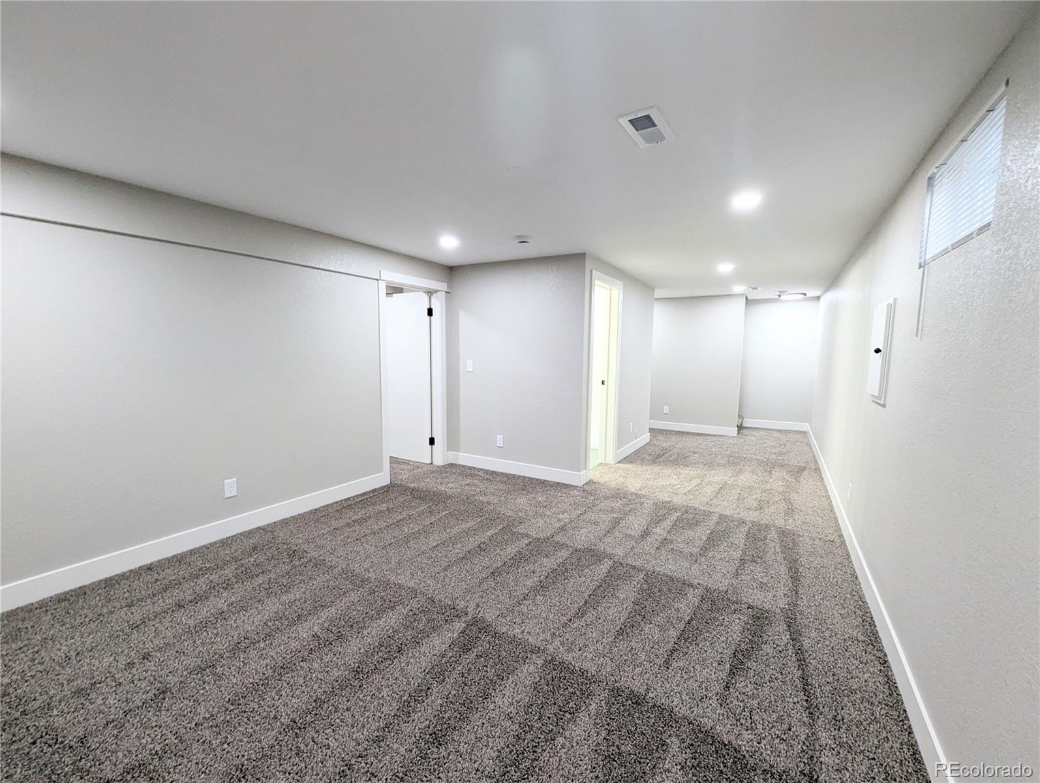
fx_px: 391
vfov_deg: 90.1
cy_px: 392
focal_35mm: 13
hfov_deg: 106.1
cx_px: 520
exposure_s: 1/24
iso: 71
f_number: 2.2
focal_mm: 1.95
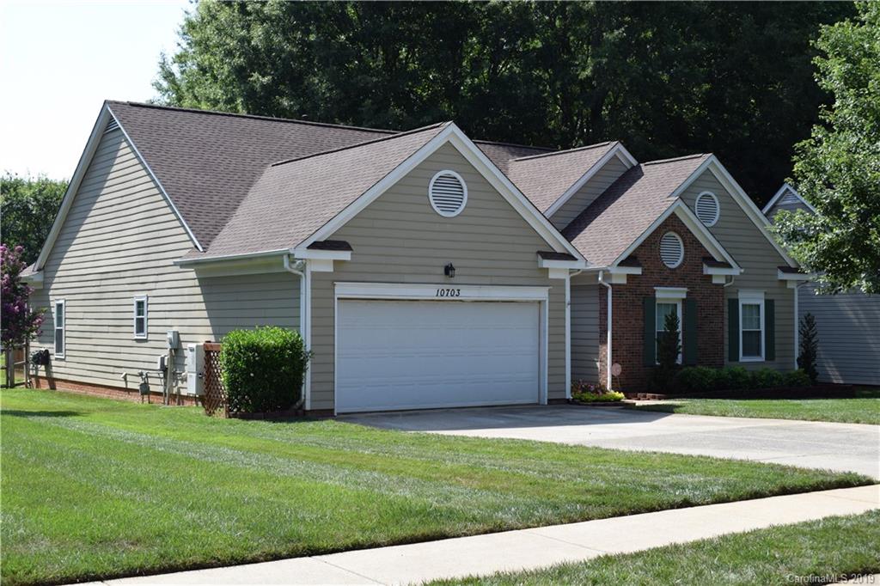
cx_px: 440
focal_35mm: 48
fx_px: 1173
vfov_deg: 28.1
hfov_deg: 41.1
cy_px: 293
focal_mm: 32
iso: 200
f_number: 8
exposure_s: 1/250
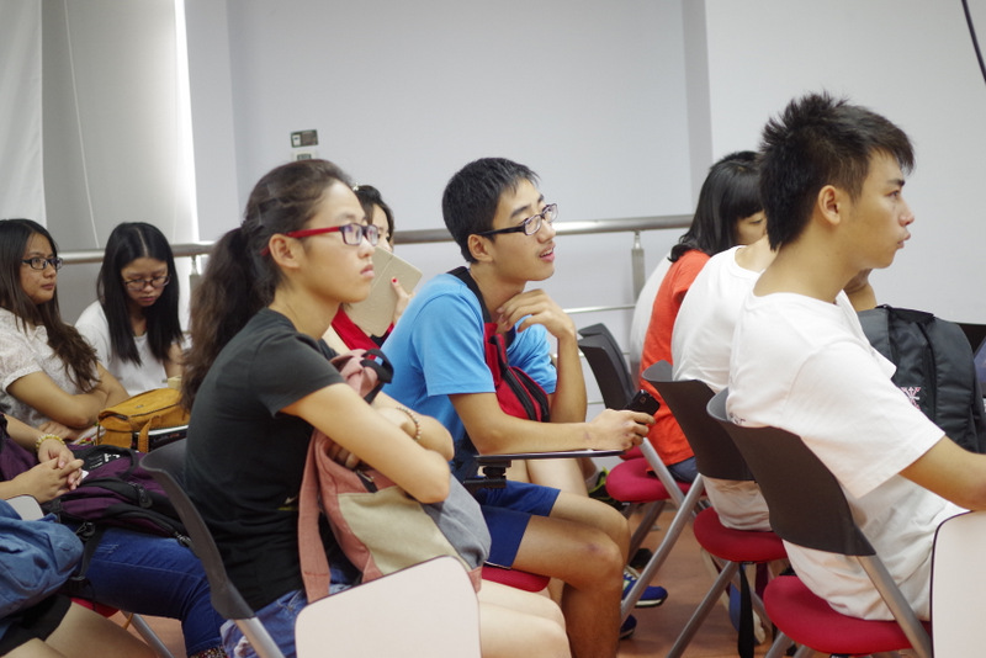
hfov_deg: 38.2
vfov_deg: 26.0
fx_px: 1425
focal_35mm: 52
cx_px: 493
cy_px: 329
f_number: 2.4
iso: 800
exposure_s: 1/40
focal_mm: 35
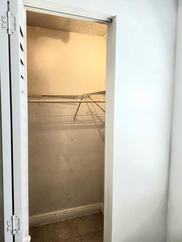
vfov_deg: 73.9
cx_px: 91
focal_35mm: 23
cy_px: 121
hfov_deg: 58.9
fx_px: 161
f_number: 1.8
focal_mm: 5.54
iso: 32
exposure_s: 1/120
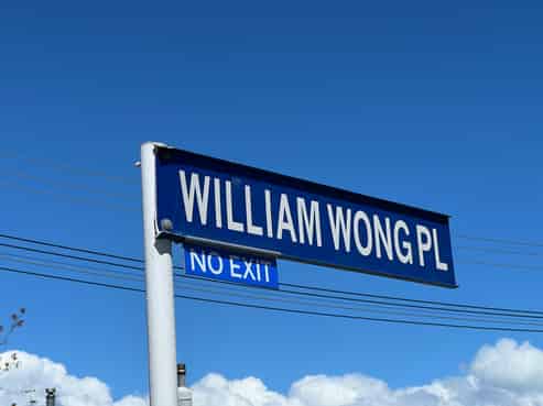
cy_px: 203
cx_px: 272
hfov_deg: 25.4
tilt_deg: +15.1
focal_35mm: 77
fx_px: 1207
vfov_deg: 19.1
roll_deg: +2.0
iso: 32
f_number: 2.8
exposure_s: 1/1107
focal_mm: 9
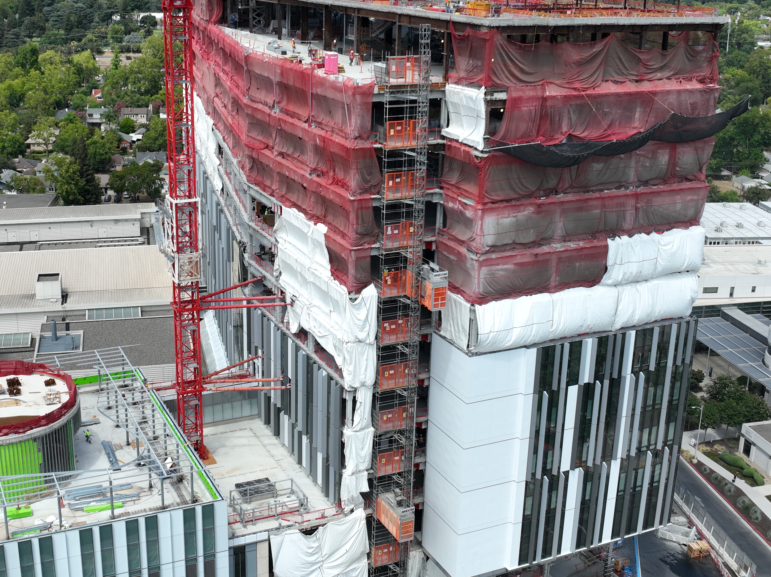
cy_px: 261
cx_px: 307
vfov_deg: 32.1
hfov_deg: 41.9
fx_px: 1002
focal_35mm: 45
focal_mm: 12.29
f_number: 3.2
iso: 100
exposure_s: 1/2000
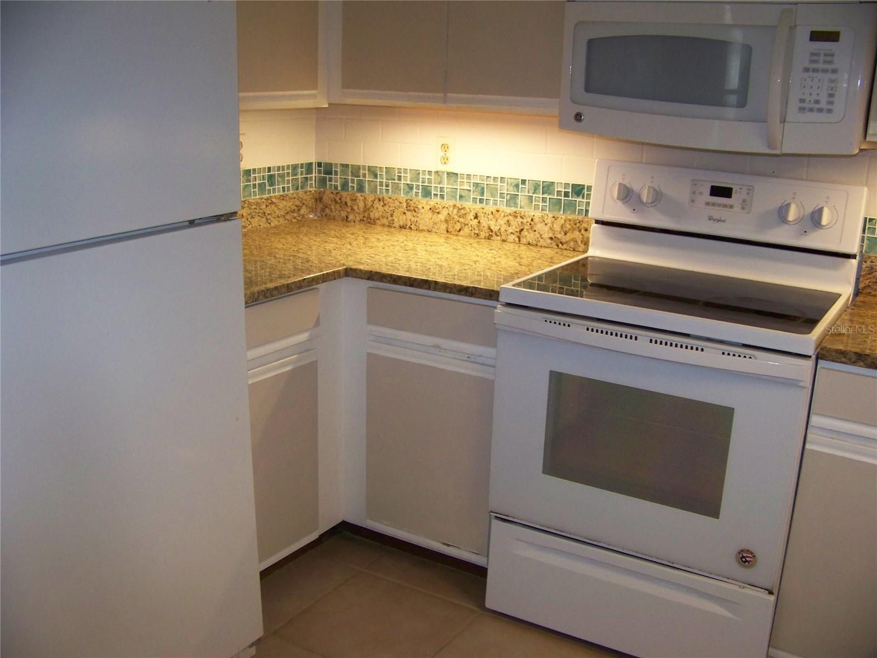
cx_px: 438
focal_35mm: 36
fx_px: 912
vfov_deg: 39.7
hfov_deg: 51.4
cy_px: 329
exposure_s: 1/30
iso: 200
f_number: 2.8
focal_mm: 5.85
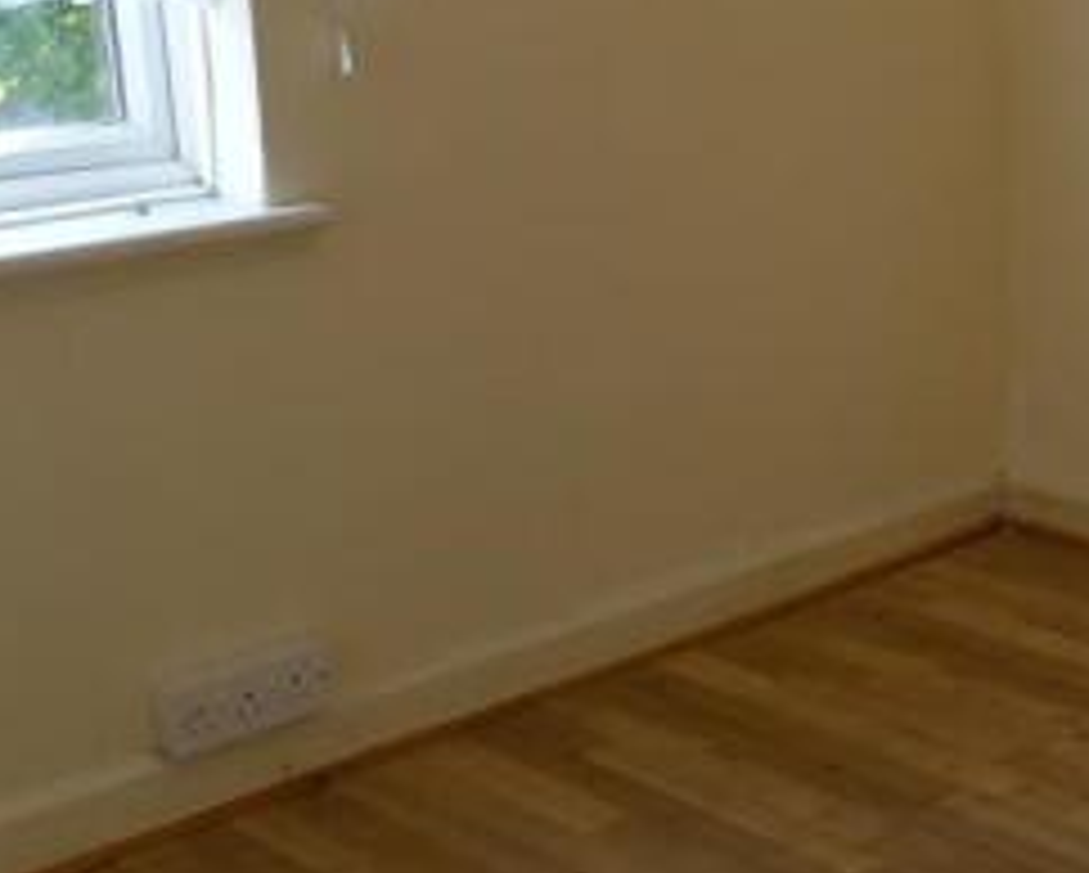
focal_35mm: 61
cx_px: 1168
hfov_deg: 28.4
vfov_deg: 25.0
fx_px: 1968
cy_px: 380
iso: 80
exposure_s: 1/80
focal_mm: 5.1
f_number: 2
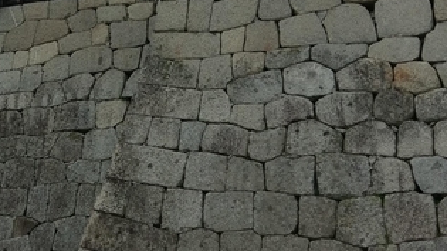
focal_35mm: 72
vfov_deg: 16.6
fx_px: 853
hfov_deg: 28.4
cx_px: 55
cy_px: 47
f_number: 1.8
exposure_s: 1/3840
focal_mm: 4.58
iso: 125
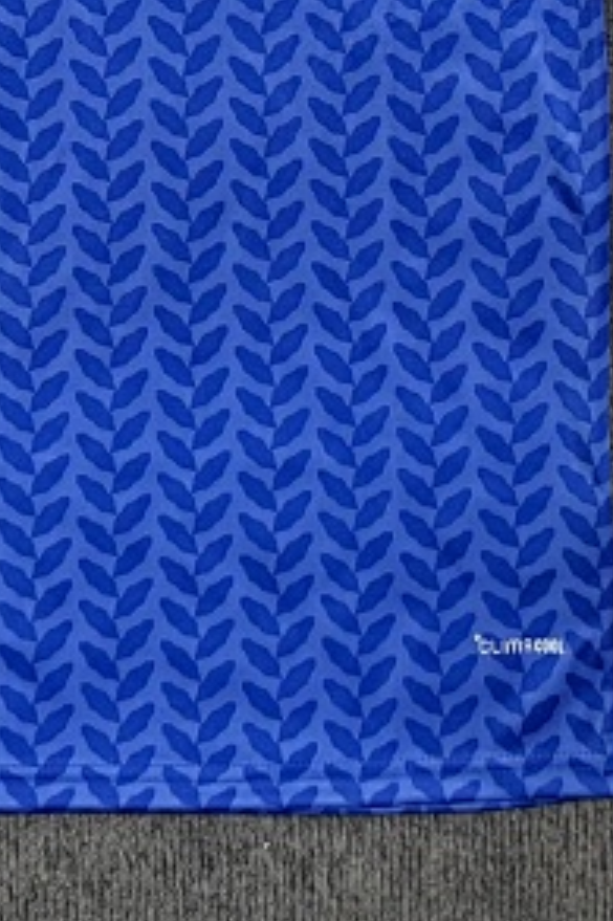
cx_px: 490
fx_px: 2352
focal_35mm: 92
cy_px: -88
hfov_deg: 14.8
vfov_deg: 21.1
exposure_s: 1/60
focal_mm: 6.76
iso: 320
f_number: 1.78
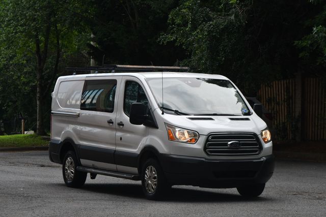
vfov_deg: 11.2
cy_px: 108
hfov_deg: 16.6
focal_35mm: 123
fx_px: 1114
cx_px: 163
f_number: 7.1
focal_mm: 82
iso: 200
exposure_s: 1/250
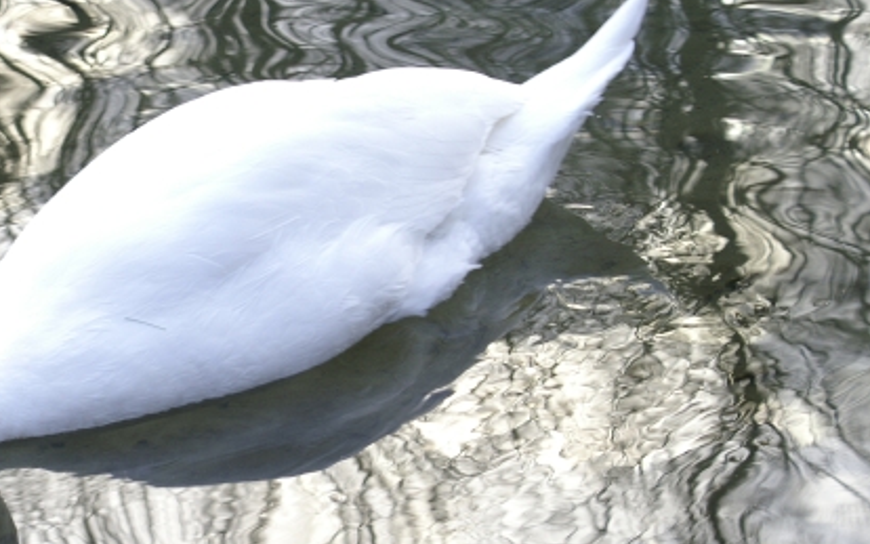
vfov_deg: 10.2
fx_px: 3059
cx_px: 200
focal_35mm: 129
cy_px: 228
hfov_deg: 16.1
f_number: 7.1
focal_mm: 50
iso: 100
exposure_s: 1/40
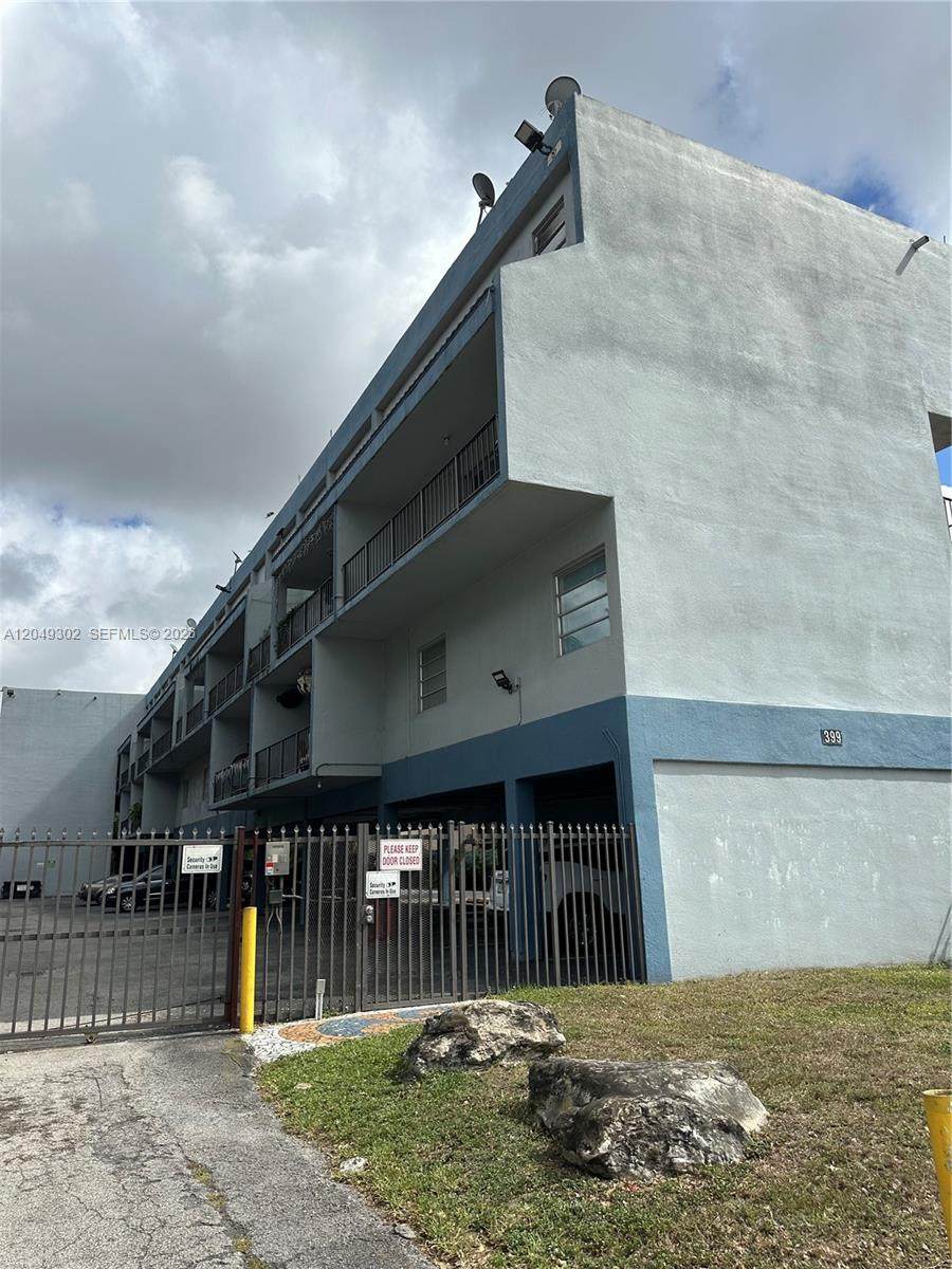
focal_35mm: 24
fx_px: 880
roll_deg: +0.6
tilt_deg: +15.5
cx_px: 476
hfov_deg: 56.8
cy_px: 634
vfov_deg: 71.6
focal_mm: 6.86
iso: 80
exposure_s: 1/5848
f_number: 1.78
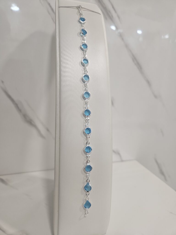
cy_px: 118
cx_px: 88
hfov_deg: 58.9
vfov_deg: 73.9
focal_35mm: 23
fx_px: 156
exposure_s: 1/100
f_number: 1.8
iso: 125
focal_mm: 5.4
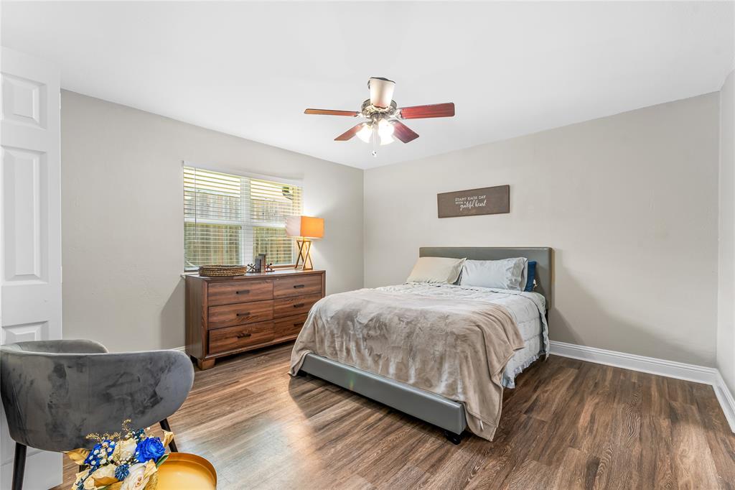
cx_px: 368
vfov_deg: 77.3
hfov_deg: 100.4
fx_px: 306
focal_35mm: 15
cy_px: 245
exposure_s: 2
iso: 100
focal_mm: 10
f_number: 11
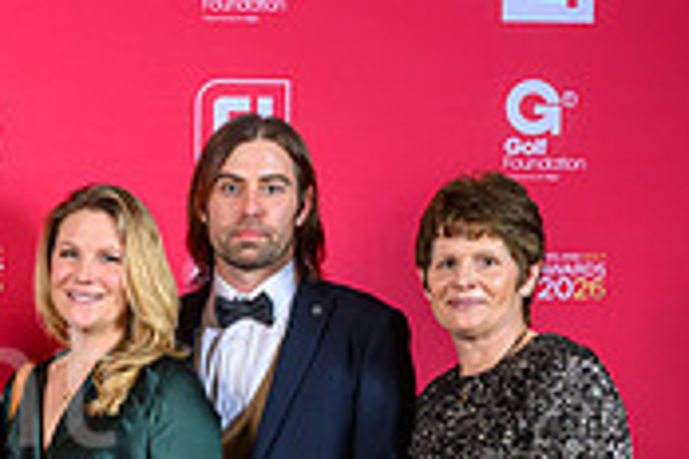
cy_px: 639
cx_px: -131
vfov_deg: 11.5
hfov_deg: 17.0
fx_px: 2201
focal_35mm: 115
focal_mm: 34.5
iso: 250
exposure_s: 1/160
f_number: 7.1
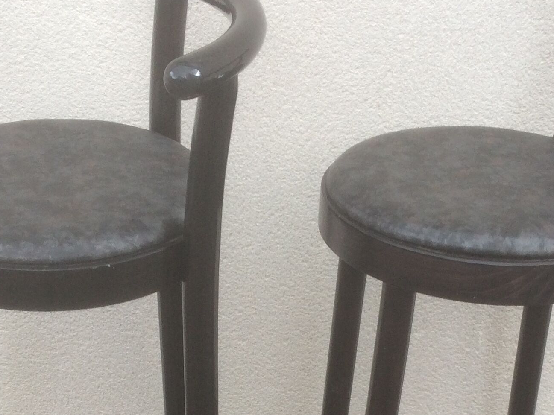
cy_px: 404
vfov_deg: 19.6
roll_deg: +4.1
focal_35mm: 73
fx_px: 1168
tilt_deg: -30.1
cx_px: 263
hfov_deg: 26.7
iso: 64
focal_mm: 4.15
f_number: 2.2
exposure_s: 1/100
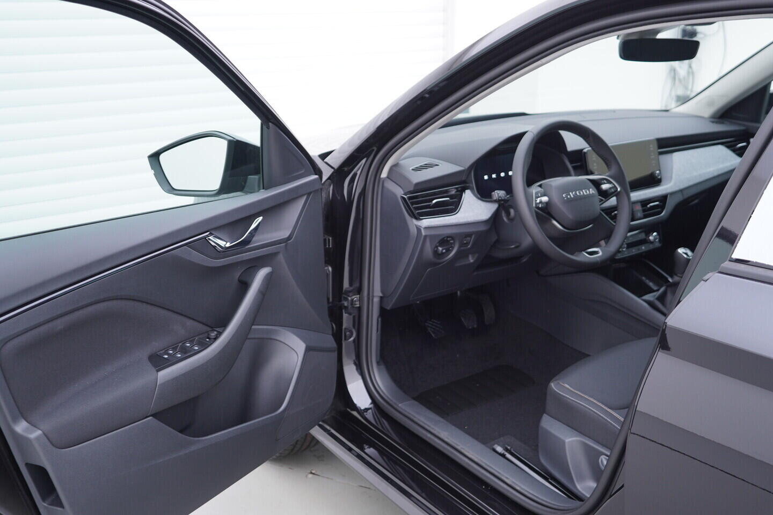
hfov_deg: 53.1
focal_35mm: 36
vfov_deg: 36.9
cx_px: 386
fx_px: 773
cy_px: 258
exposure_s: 1/40
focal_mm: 24
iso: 125
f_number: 2.8
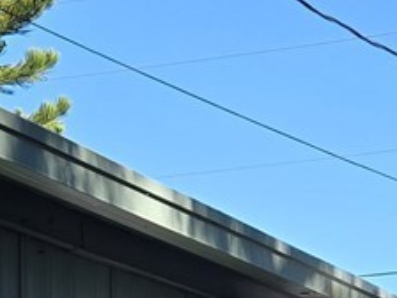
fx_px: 1881
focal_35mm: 164
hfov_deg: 12.0
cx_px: 175
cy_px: 440
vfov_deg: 8.8
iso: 80
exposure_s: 1/2463
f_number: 1.8
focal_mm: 5.4
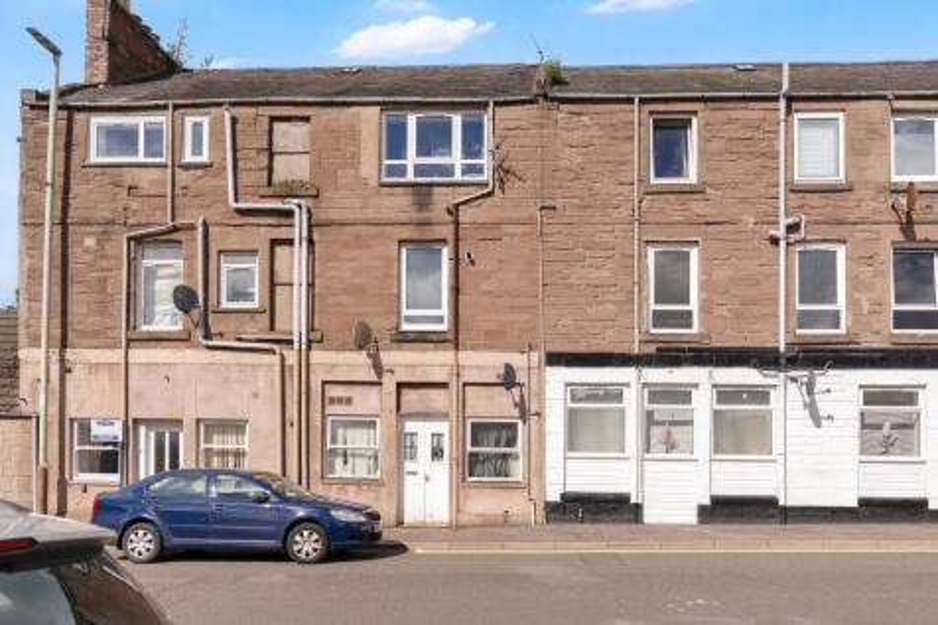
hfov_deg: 73.8
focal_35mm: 24
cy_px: 312
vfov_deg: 53.1
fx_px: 625
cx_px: 469
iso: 200
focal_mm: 16
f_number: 2.8
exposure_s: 1/6400
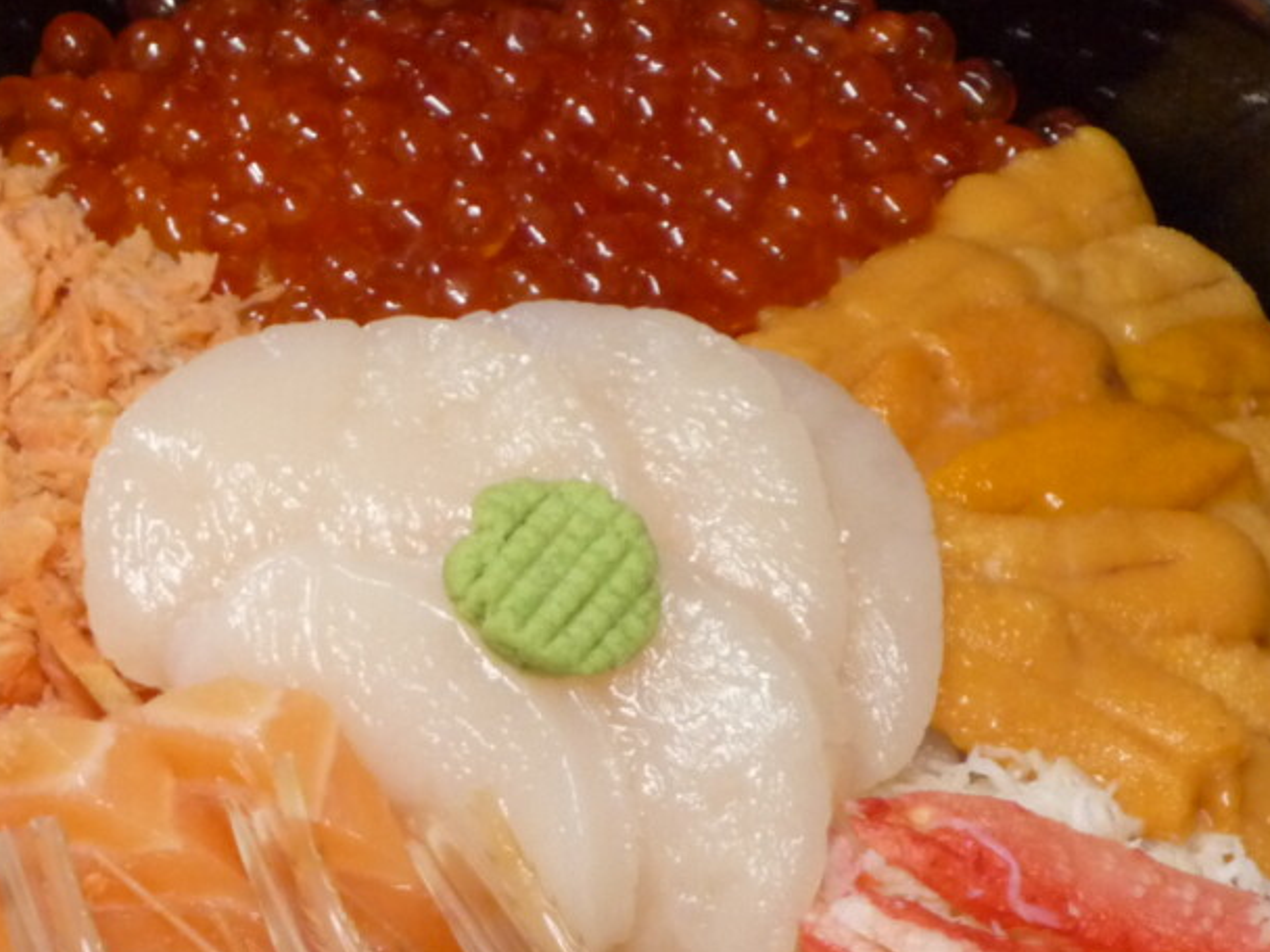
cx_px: 513
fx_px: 8768
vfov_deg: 6.2
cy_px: 737
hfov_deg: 8.3
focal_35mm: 239
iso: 400
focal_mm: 19.2
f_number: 5.7
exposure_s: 1/15
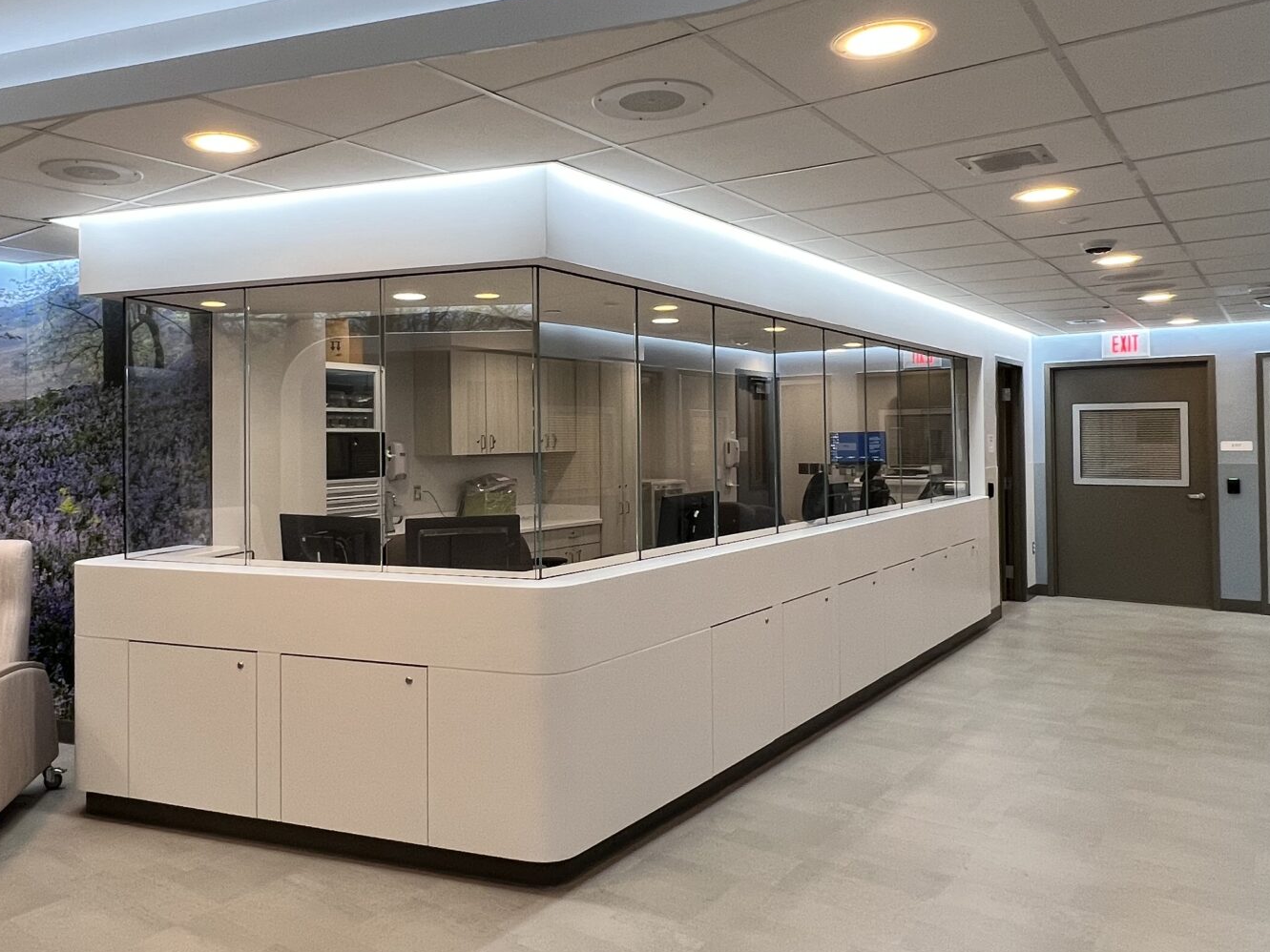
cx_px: 527
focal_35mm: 25
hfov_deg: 68.9
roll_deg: +0.6
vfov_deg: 54.7
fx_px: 917
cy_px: 416
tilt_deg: +1.5
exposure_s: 1/122
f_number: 1.8
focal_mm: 1.57
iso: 100
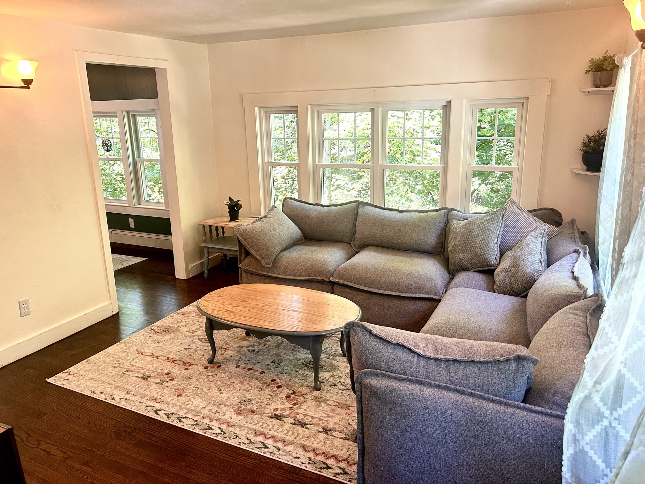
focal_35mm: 26
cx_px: 322
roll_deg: +1.8
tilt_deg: -14.6
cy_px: 242
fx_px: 484
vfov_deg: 53.1
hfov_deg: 67.3
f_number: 1.5
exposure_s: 1/60
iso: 125
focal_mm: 5.7
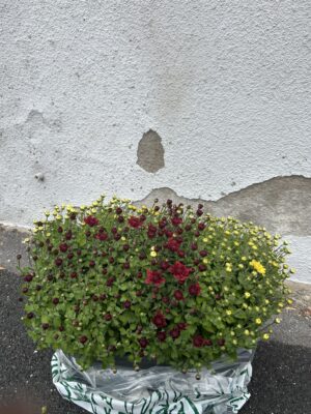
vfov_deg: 67.3
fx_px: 311
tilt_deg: -24.8
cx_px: 156
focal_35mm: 26
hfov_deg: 53.1
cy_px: 207
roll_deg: -3.3
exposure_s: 1/1112
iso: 50
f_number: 1.5
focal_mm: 5.7
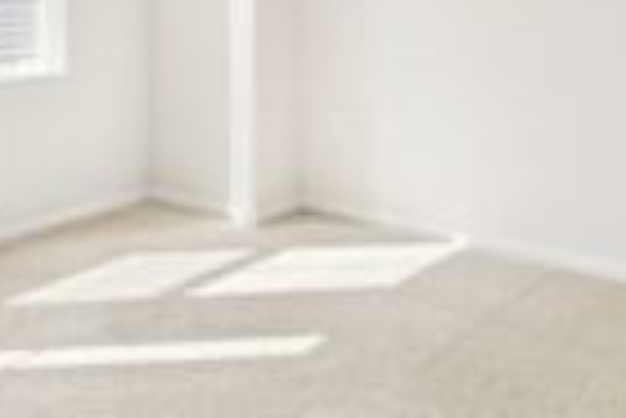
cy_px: -25
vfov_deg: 27.2
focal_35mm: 46
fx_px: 801
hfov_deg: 42.3
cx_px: 221
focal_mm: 16
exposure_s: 1/640
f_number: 8
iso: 1600
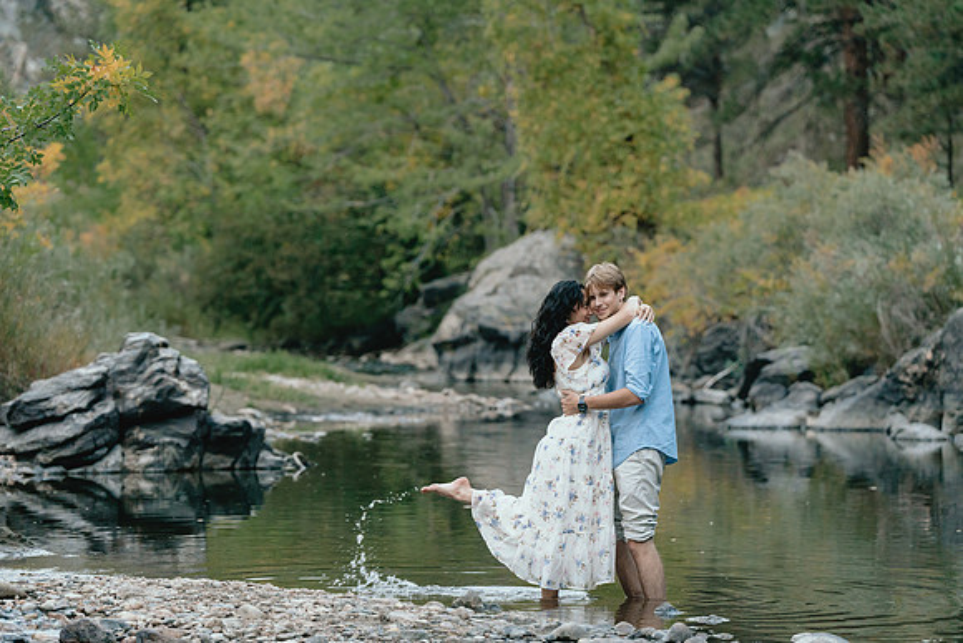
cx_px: 482
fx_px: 3639
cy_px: 322
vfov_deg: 10.1
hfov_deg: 15.1
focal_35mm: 136
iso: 1000
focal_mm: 136
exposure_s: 1/200
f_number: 3.5
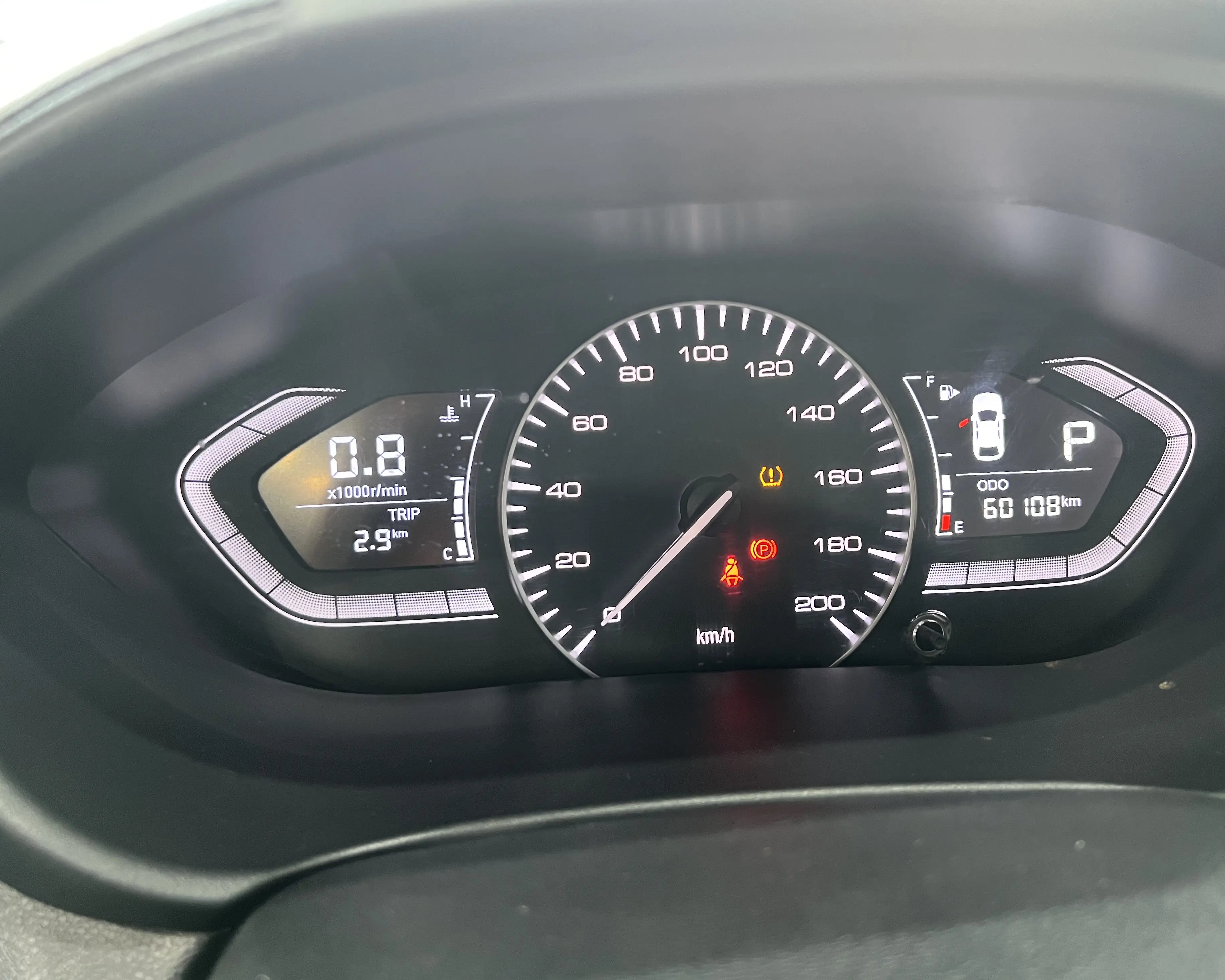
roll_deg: +0.5
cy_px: 495
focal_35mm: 28
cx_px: 664
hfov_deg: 62.1
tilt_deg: -24.3
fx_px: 1015
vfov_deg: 51.5
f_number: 1.5
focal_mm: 5.7
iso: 400
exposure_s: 1/60
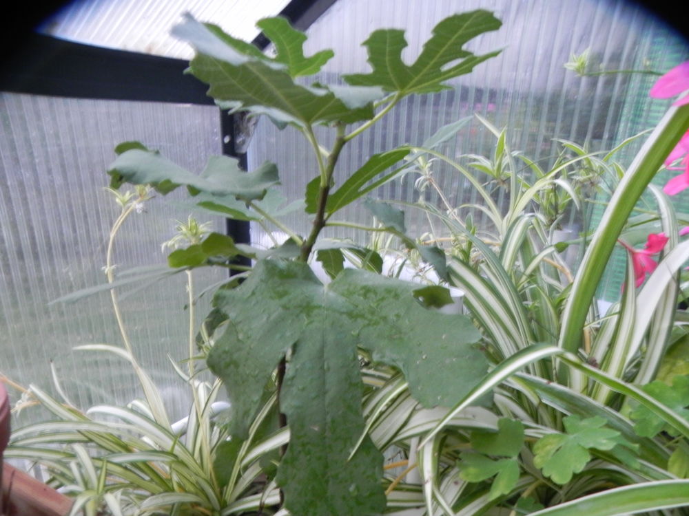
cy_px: 258
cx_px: 344
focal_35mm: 29
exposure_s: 1/6
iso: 400
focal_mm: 5.2
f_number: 2.8
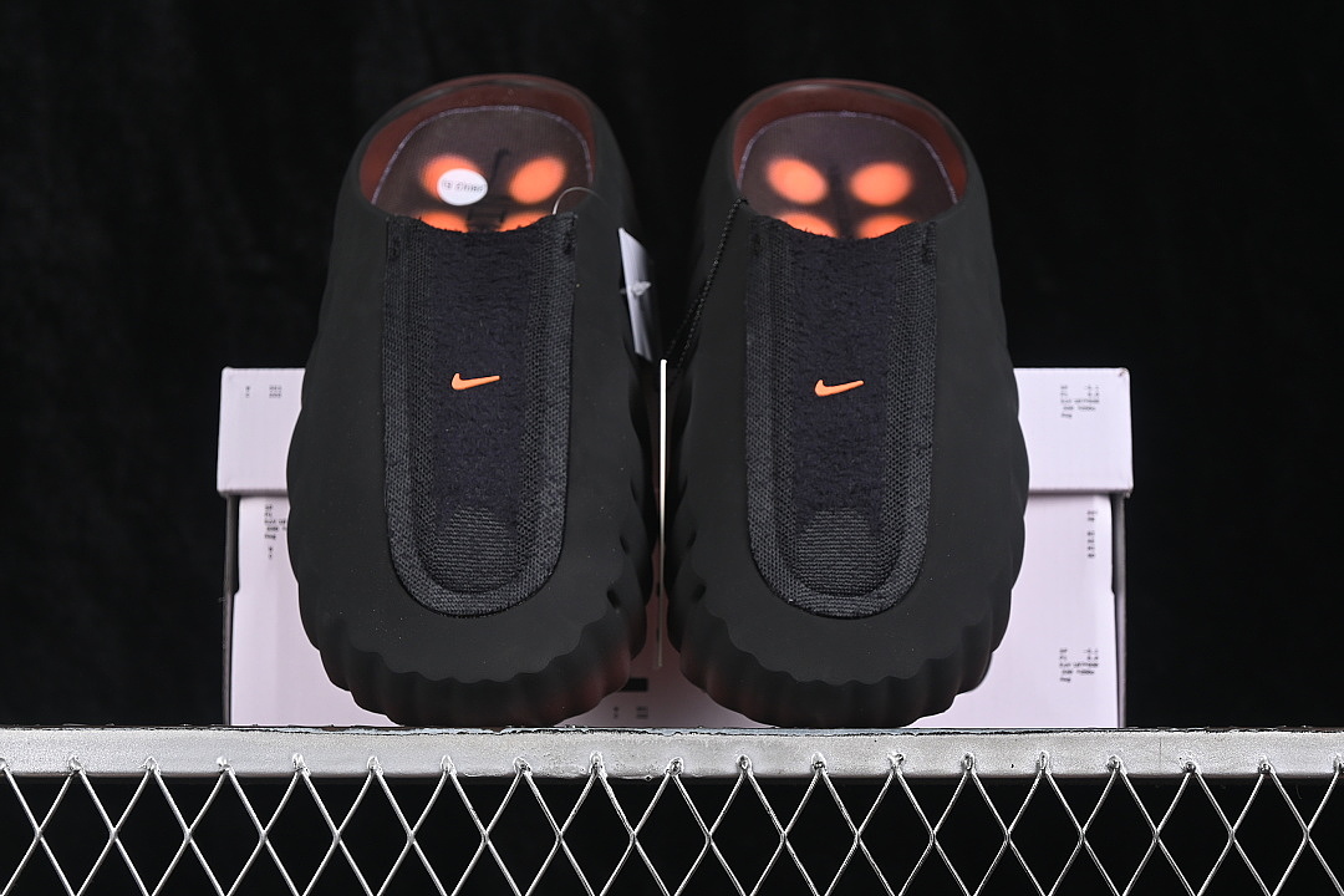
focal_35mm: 75
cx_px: 672
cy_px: 448
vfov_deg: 18.2
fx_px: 2800
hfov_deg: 27.0
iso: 160
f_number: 6.3
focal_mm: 50
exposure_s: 1/60
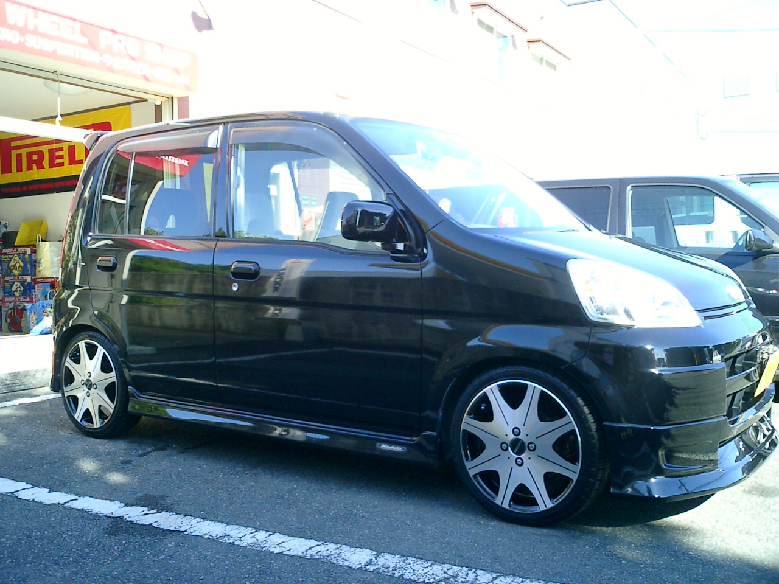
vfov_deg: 39.7
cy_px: 292
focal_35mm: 36
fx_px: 810
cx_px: 390
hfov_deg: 51.4
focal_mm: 7.5
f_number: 3.2
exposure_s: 1/200
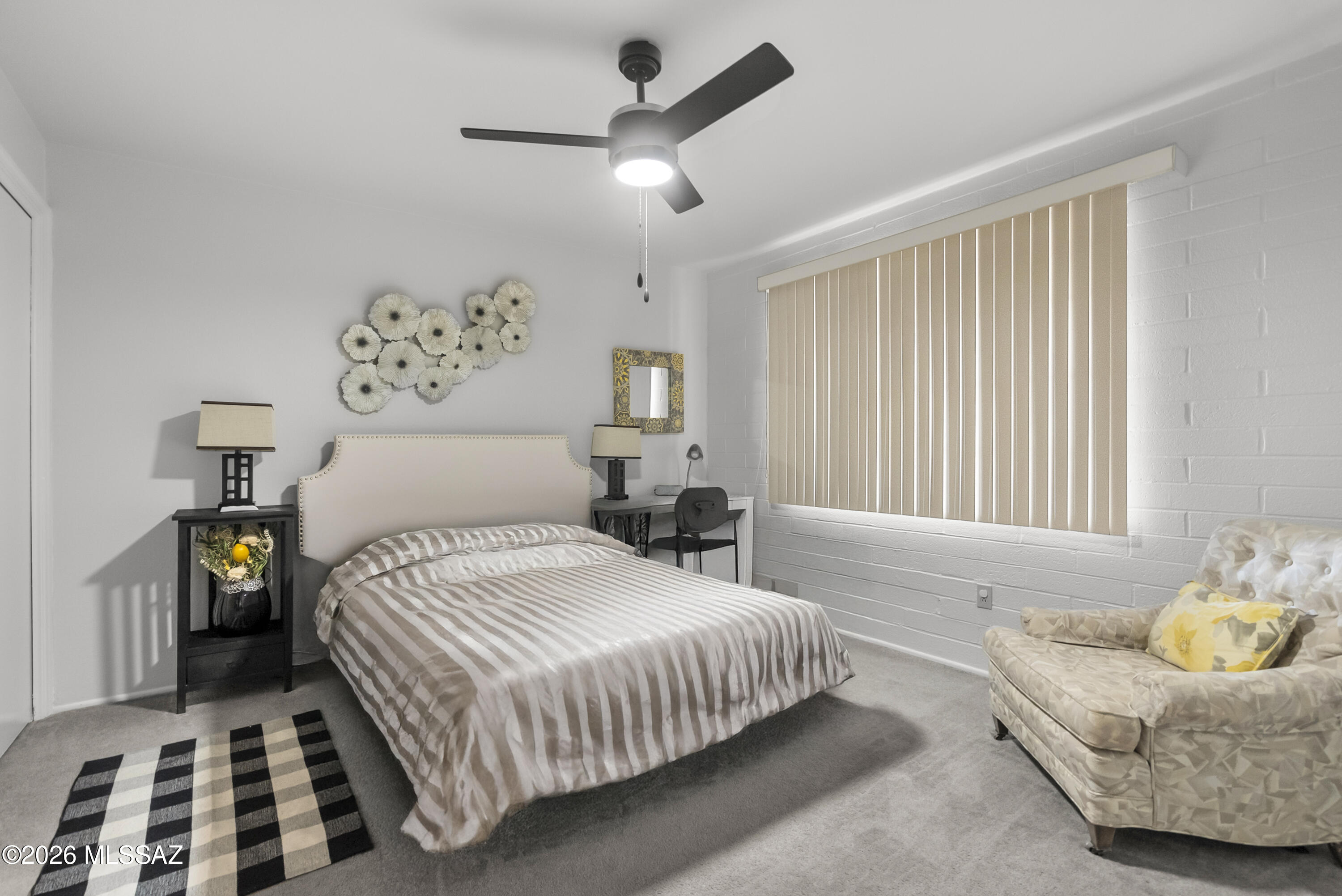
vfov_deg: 73.8
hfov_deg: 96.7
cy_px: 448
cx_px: 671
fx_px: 597
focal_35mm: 16
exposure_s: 1/4
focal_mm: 16
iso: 1250
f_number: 7.1
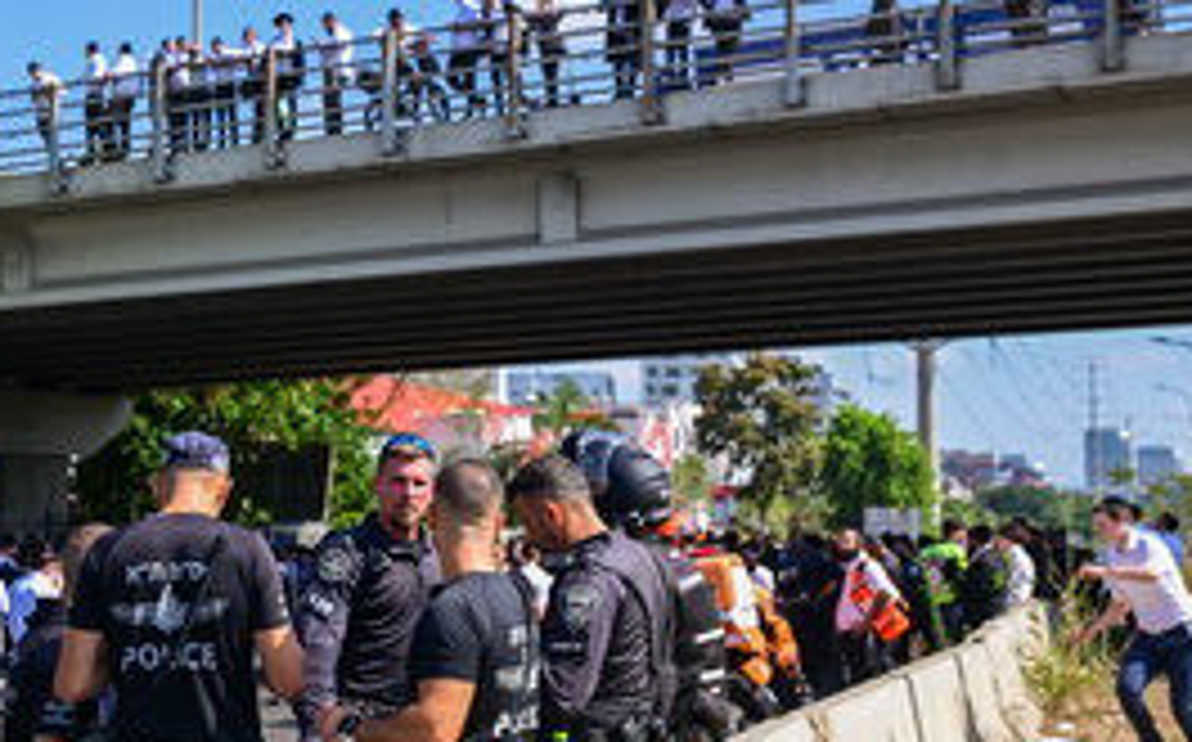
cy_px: 349
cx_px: 337
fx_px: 1850
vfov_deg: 22.7
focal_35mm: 57
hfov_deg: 35.1
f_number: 4
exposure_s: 1/1250
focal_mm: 37
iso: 200
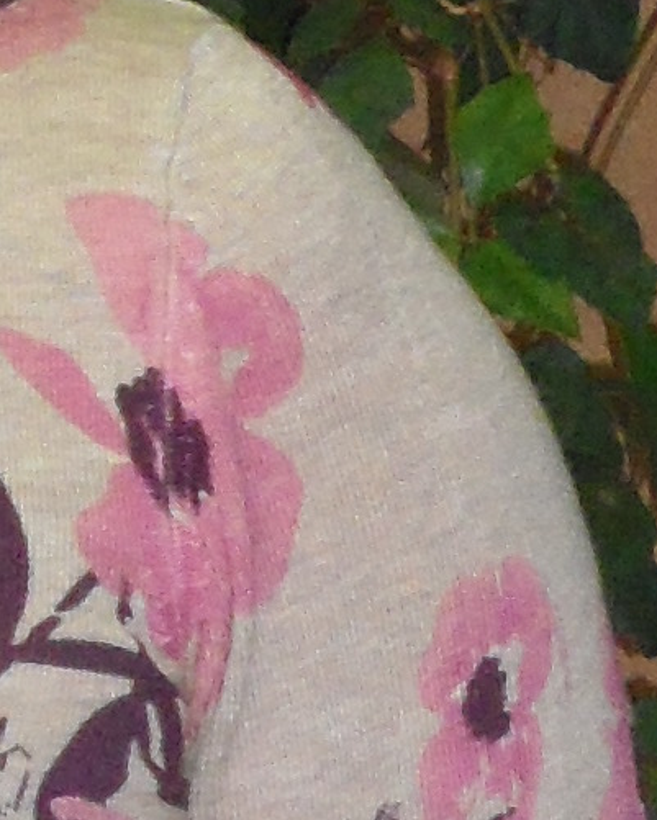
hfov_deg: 4.3
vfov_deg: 5.6
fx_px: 8334
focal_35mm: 343
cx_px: -1422
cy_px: 221
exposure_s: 1/45
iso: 240
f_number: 4.5
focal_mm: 7.8
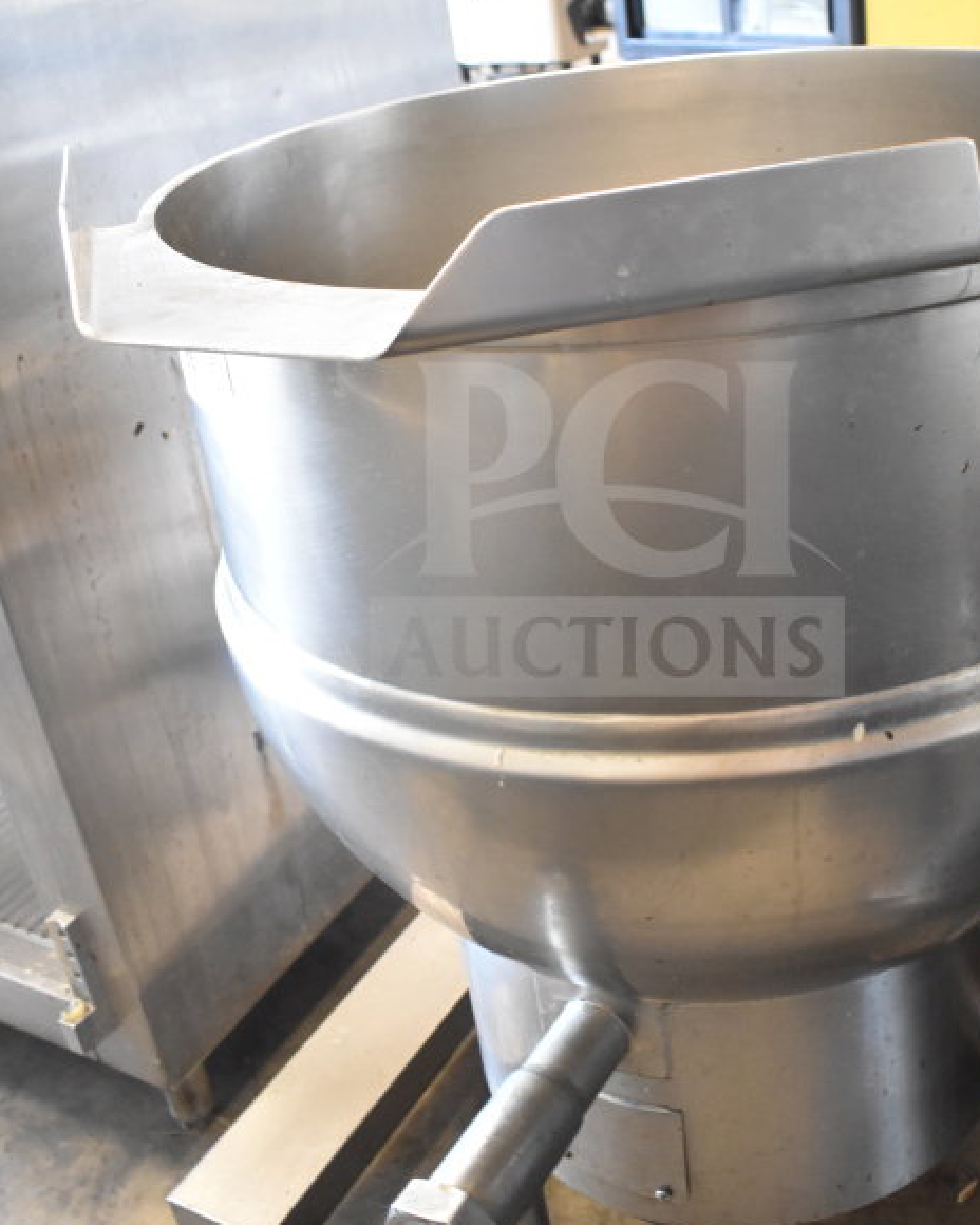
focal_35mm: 40
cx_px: 606
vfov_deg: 45.7
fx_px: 1450
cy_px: 529
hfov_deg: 37.1
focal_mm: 18
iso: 2500
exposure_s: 1/30
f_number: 3.5
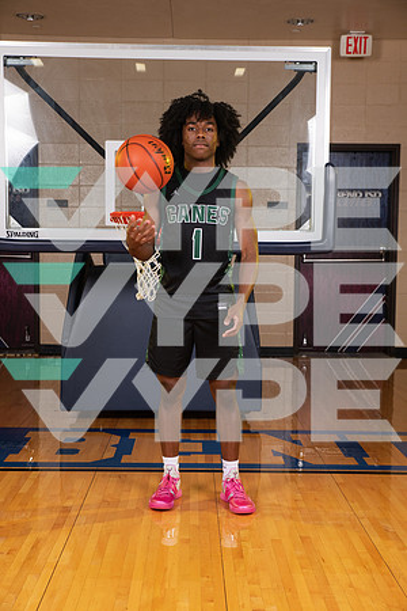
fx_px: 882
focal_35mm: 52
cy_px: 306
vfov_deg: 38.2
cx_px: 204
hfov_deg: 26.0
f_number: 7.1
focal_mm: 52
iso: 320
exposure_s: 1/320
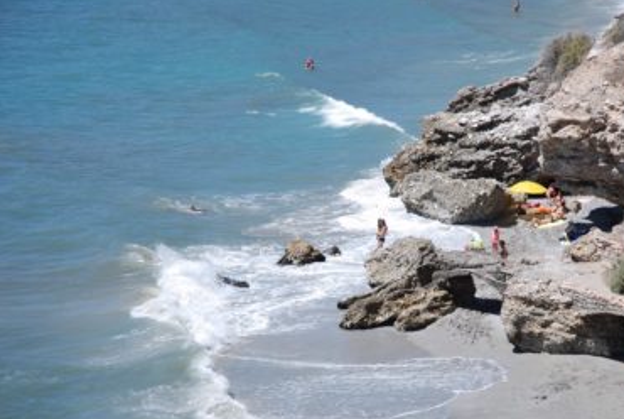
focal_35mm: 142
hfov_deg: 14.4
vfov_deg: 9.7
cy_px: 248
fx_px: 2465
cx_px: 420
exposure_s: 1/500
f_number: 5.6
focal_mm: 70
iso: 110
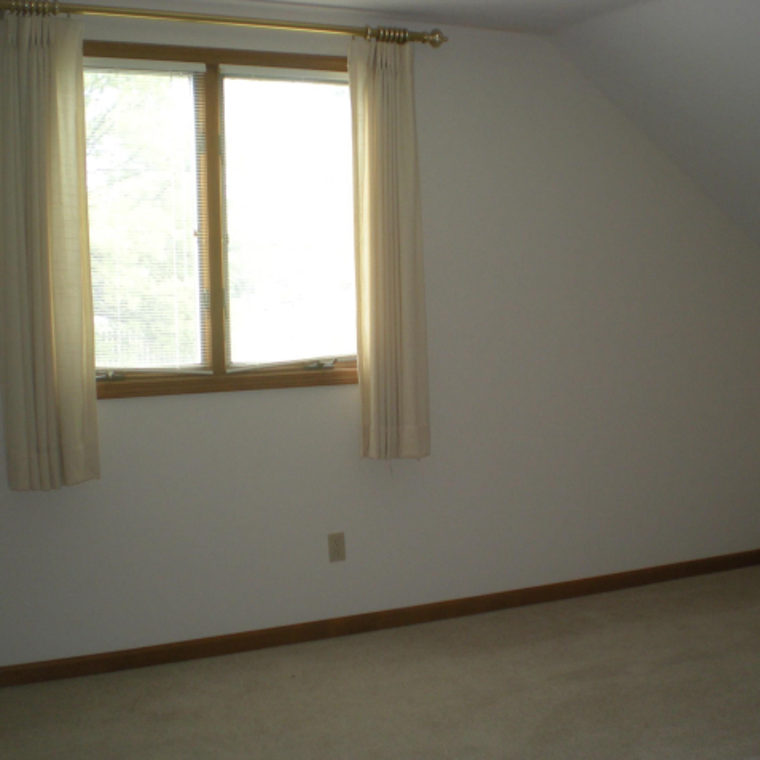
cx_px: 442
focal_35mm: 47
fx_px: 1167
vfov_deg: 36.1
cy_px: 382
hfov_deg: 36.0
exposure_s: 1/30
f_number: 3.1
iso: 90
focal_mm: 6.3
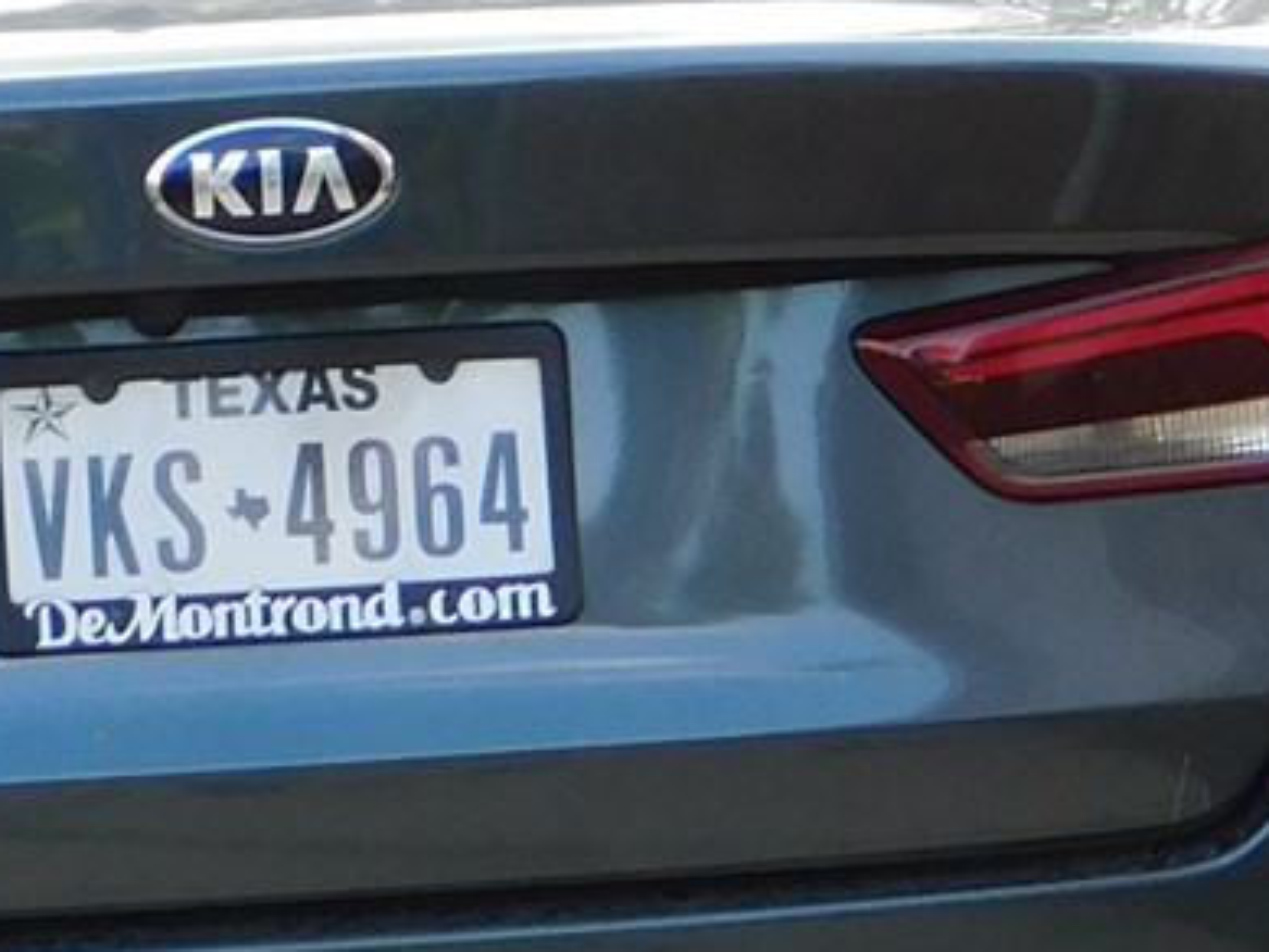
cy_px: -1467
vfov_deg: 3.5
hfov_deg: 4.7
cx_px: 1941
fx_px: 15438
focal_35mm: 421
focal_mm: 14.2
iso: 125
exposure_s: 1/80
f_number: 4.4
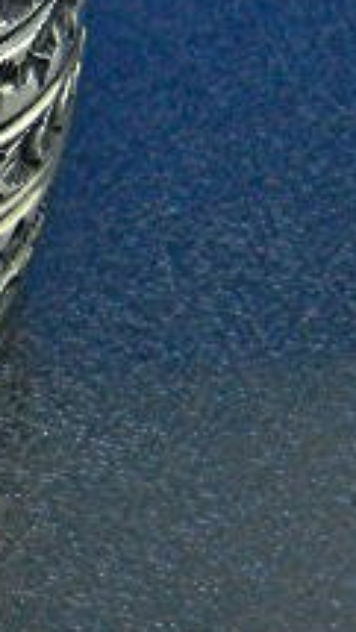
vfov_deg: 12.6
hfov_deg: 6.8
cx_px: -512
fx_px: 2835
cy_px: 59
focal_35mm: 169
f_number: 7.8
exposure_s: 1/30
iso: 800
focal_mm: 9.3
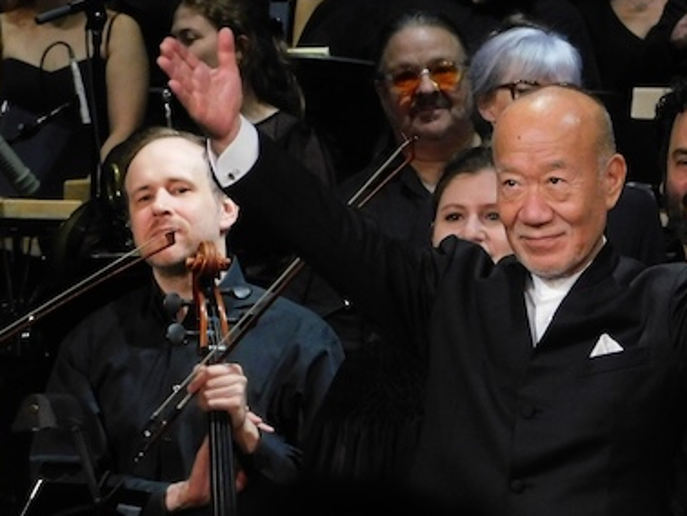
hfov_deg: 3.2
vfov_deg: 2.4
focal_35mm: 624
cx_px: 567
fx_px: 12392
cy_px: 94
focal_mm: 65.4
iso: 800
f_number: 5.8
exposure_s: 1/60
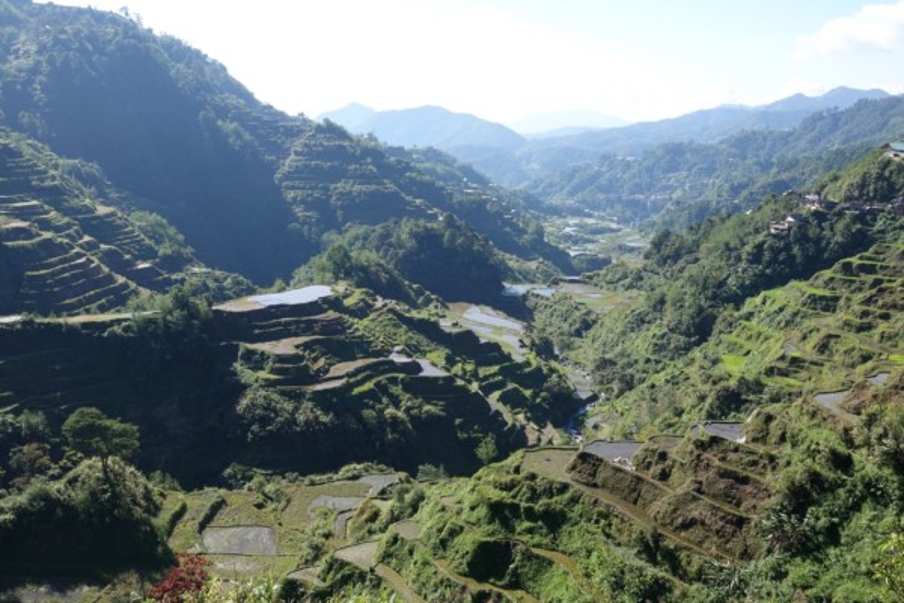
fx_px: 854
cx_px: 452
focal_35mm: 34
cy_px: 302
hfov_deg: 55.8
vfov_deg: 38.9
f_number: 4
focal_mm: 12.63
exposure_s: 1/400
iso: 100
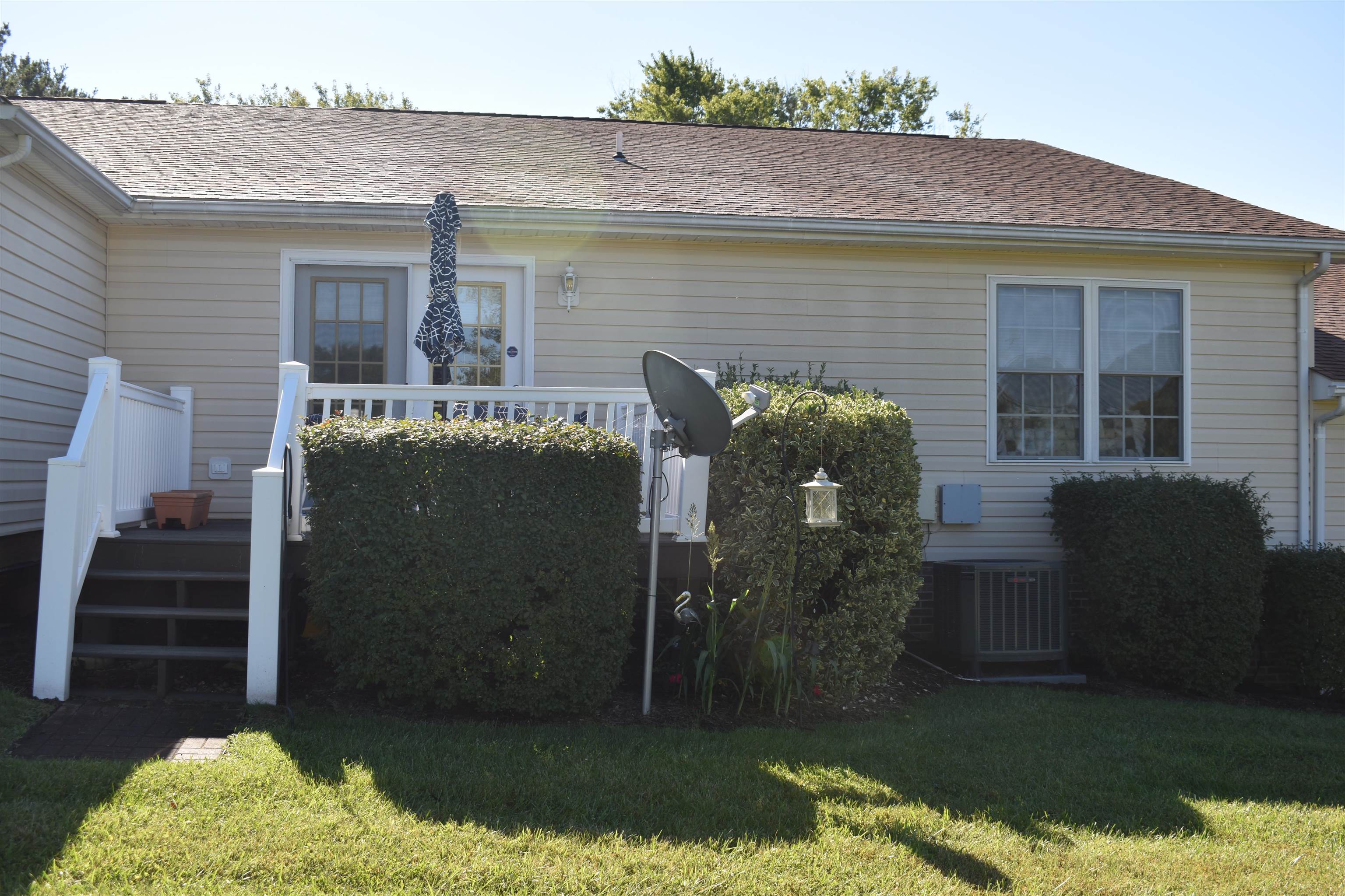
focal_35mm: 39
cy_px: 448
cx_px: 672
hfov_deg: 49.6
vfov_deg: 34.2
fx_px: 1457
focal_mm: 26
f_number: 6.3
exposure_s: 1/200
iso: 100
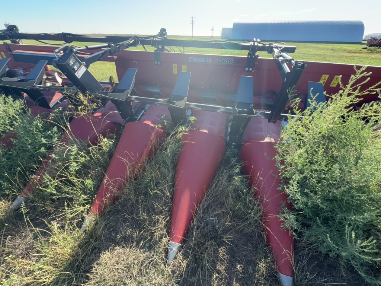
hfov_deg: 102.1
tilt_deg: -37.0
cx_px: 190
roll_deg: -1.0
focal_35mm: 14
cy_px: 143
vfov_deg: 85.7
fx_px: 154
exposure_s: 1/228
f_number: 2.2
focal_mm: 2.22
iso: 32
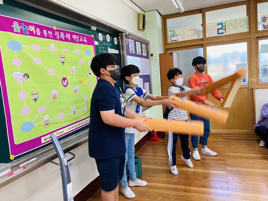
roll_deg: +4.2
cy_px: 100
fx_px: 217
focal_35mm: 28
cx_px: 134
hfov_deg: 63.4
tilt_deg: -3.9
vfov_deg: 49.7
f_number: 1.8
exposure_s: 1/60
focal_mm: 3.99
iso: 80
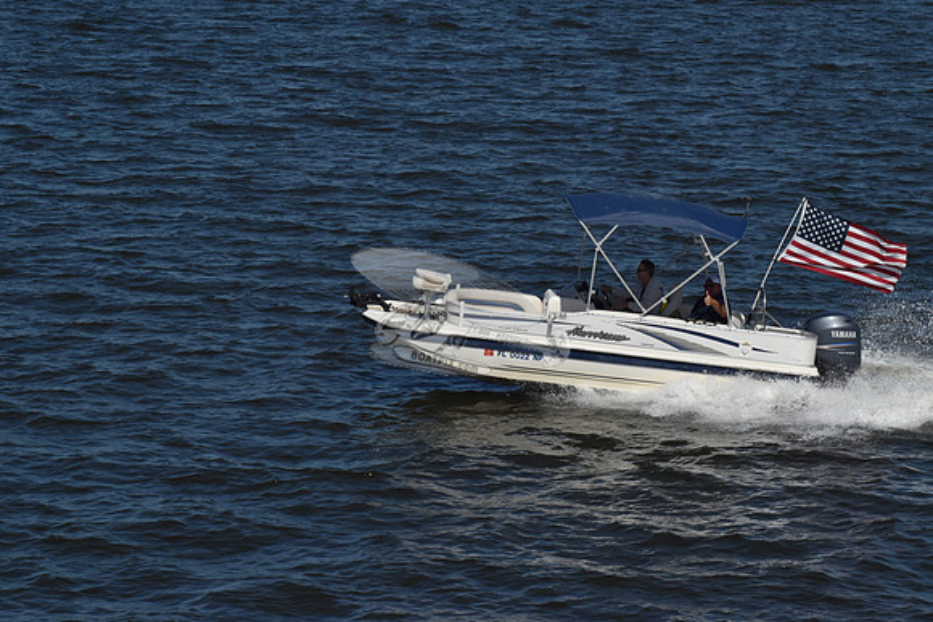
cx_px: 466
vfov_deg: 8.7
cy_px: 311
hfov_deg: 13.0
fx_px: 4083
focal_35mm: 158
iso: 400
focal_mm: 105
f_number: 19
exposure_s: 1/1000
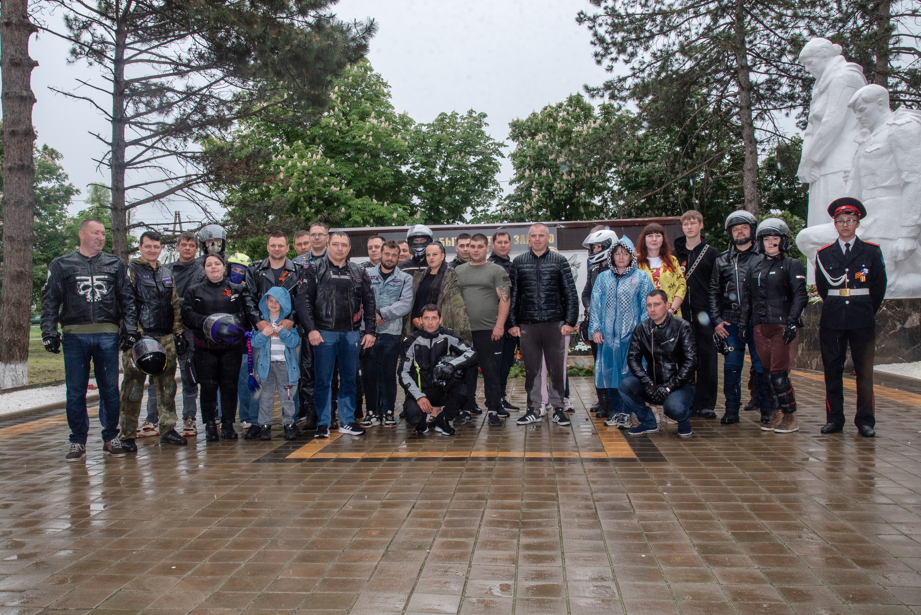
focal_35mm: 34
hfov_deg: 55.2
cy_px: 328
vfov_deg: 38.5
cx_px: 420
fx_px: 880
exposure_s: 1/160
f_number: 13
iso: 500
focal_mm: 31
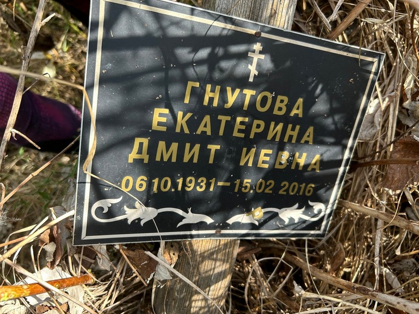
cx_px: 209
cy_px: 156
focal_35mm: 27
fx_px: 327
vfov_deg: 51.4
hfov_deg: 65.3
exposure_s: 1/297
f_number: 1.5
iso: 50
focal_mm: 5.7
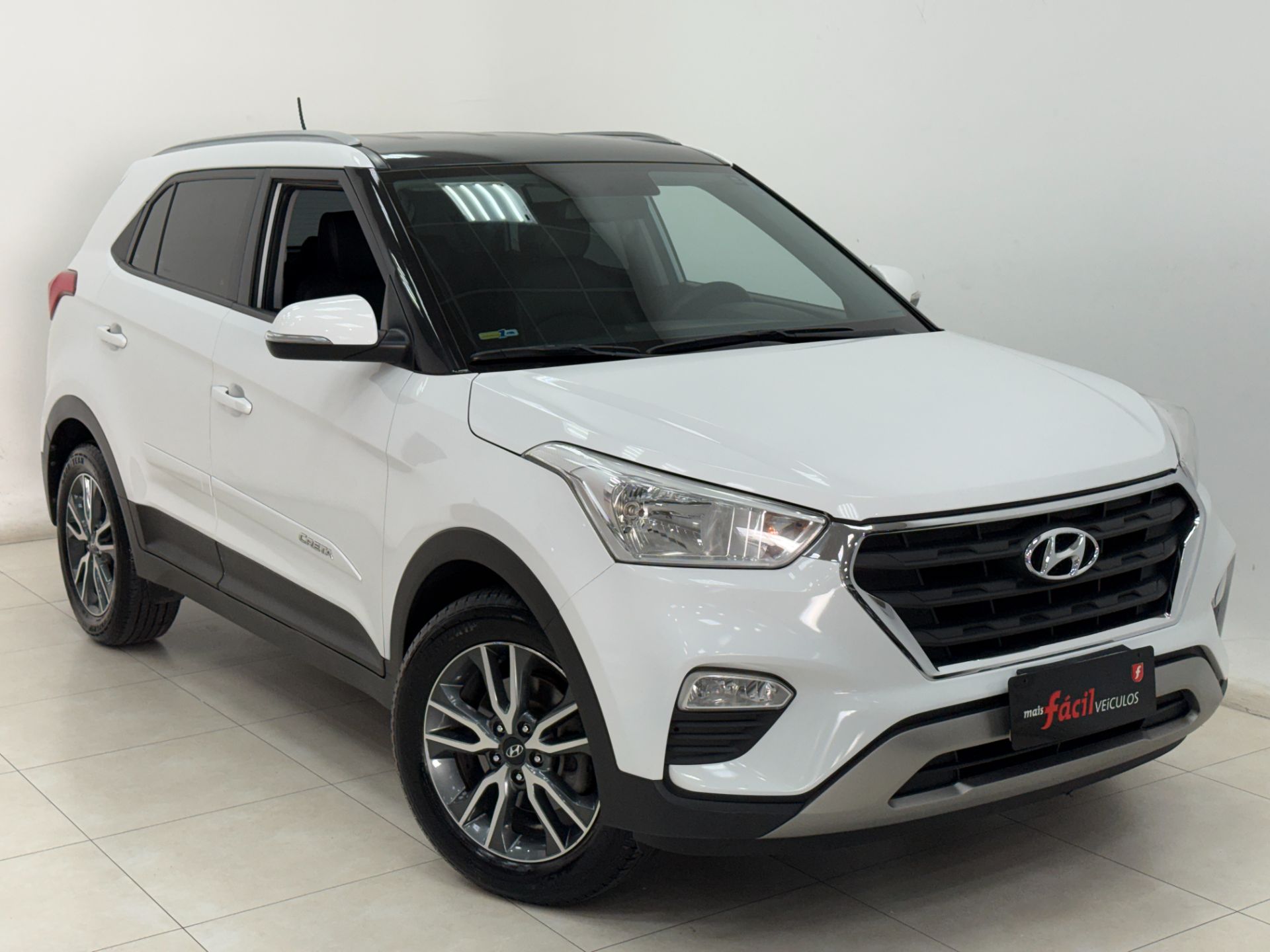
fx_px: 1761
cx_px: 635
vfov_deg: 30.3
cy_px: 476
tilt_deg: -9.7
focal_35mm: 48
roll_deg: +0.7
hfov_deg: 39.7
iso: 80
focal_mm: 6.76
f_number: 1.78
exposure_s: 1/190
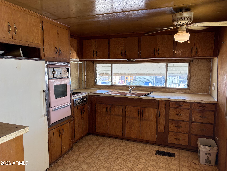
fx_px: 170
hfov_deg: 67.3
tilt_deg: -6.7
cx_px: 114
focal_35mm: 26
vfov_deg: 53.1
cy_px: 86
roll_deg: -1.5
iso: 125
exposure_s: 1/125
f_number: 1.6
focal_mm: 5.96
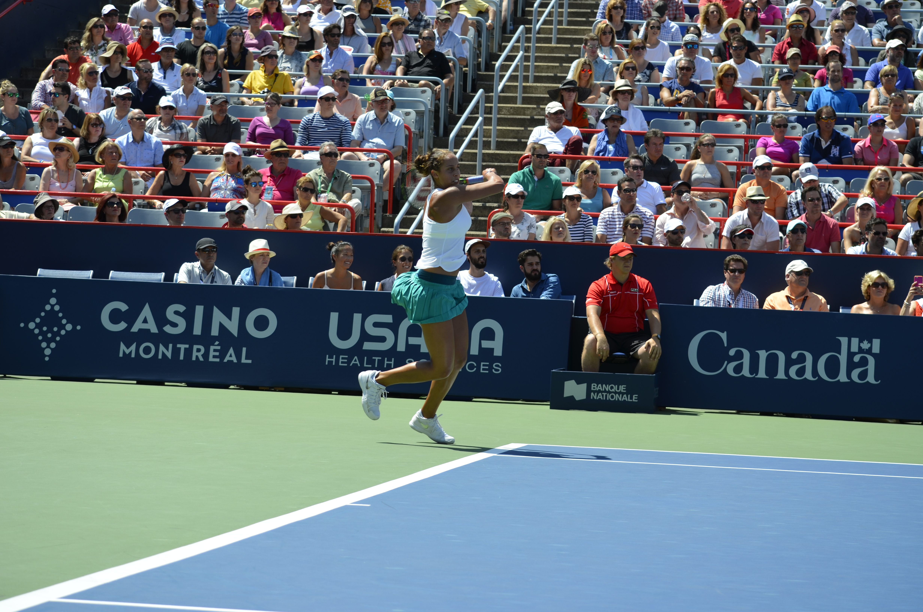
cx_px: 462
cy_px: 306
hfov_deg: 19.0
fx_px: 2763
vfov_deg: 12.6
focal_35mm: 108
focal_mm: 72
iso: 100
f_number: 5.6
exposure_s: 1/500
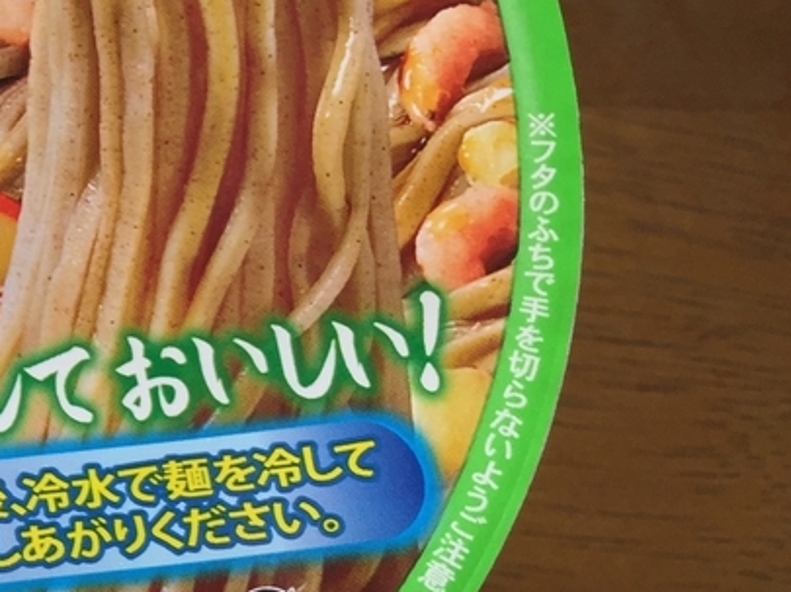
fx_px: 1963
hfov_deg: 20.1
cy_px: 178
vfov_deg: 17.1
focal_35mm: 86
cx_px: -350
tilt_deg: -73.3
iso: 32
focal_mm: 4.15
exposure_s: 1/60
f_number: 2.2
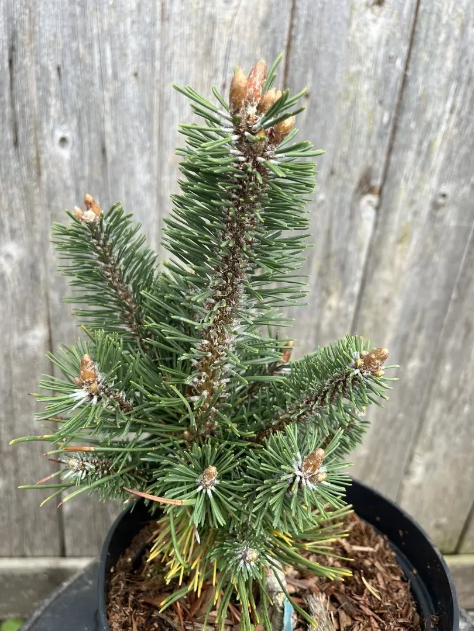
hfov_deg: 53.1
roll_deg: -5.0
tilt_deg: -23.2
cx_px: 237
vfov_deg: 67.3
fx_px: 475
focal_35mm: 26
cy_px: 316
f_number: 1.6
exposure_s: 1/121
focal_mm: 5.1
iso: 40
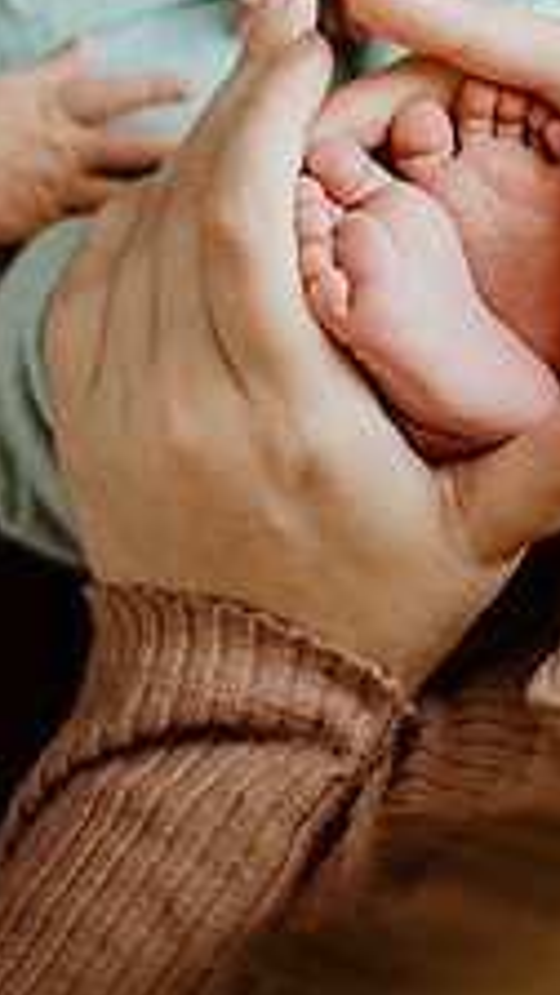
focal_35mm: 105
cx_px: 560
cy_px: 227
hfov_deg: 11.4
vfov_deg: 20.2
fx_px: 2772
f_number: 2
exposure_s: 1/640
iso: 1250
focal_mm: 50
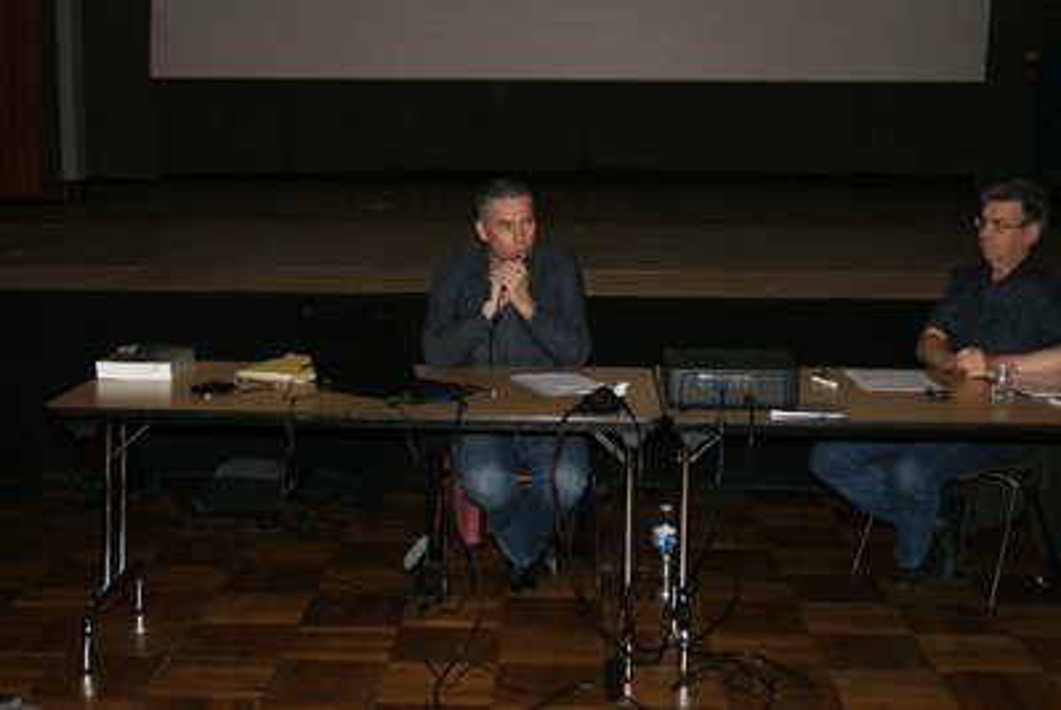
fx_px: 1549
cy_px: 355
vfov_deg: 25.8
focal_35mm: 52
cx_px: 530
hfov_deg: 37.8
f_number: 5.6
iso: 400
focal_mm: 35
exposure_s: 1/60
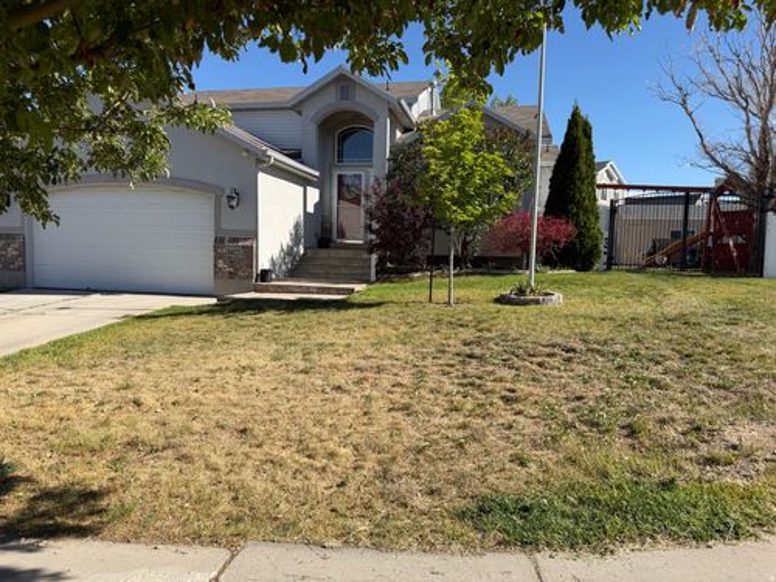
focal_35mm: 24
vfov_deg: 56.8
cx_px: 388
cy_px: 291
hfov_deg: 71.6
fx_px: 538
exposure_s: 1/3584
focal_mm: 6.76
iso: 80
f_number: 1.78
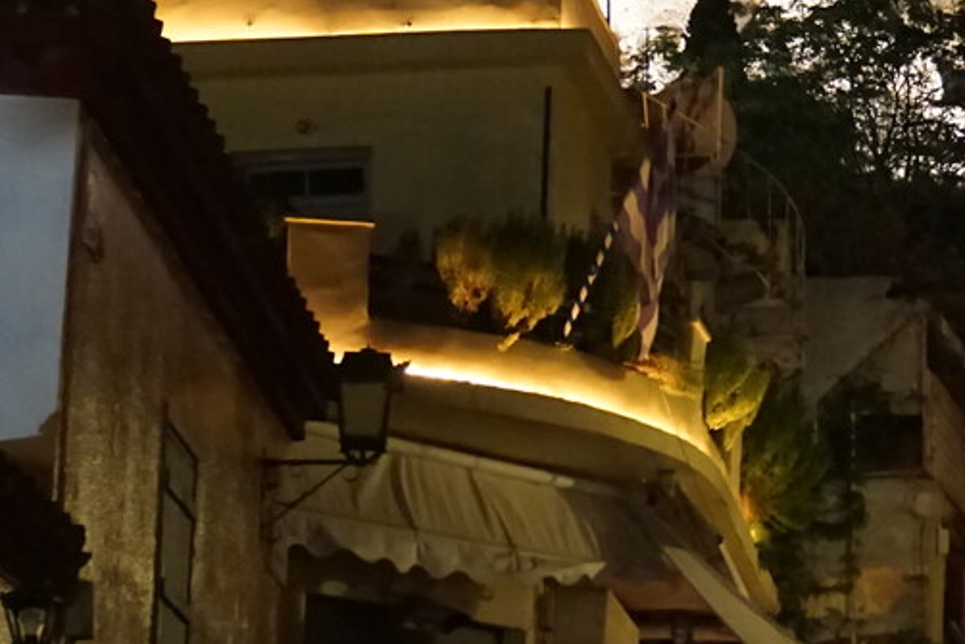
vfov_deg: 9.9
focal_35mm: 139
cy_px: 266
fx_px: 3716
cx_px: 1088
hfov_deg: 14.4
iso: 6400
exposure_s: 1/15
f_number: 4.5
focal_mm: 29
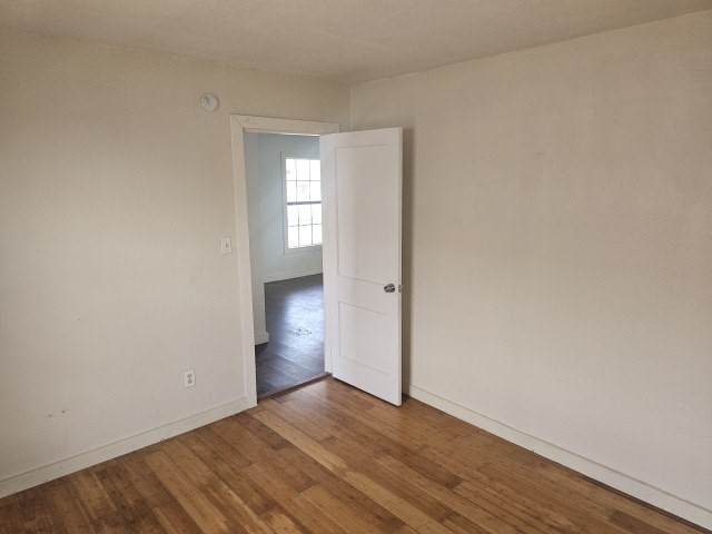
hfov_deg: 73.9
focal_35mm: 23
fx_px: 473
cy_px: 267
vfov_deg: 58.9
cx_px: 356
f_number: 1.7
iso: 100
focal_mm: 6.3
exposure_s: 1/60
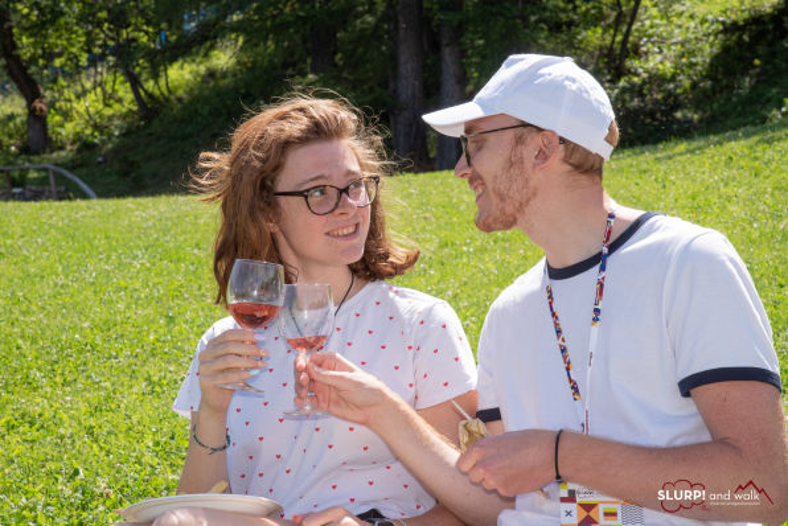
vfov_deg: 14.0
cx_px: 394
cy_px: 263
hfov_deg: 20.8
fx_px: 2146
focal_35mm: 98
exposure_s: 1/200
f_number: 22
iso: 500
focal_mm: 98
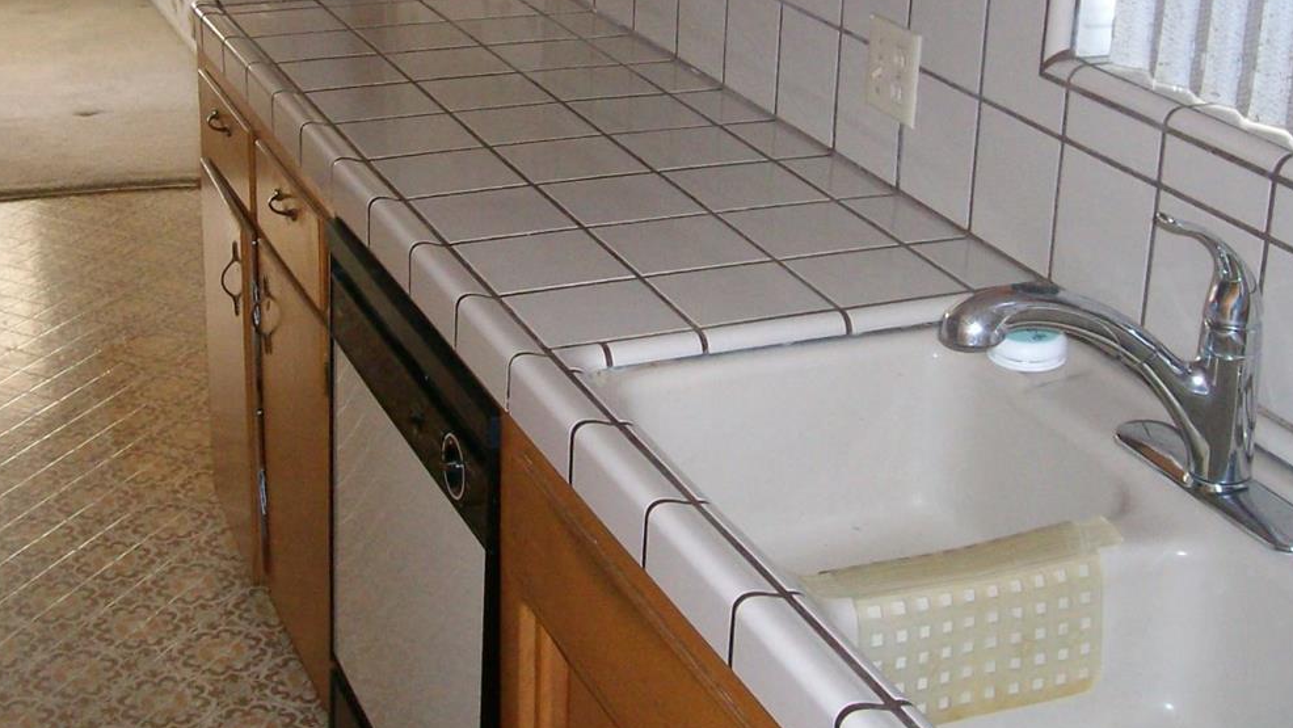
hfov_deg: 35.9
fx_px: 1989
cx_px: 552
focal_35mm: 58
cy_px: 159
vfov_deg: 20.5
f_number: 2.8
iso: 200
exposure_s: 1/40
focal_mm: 5.8
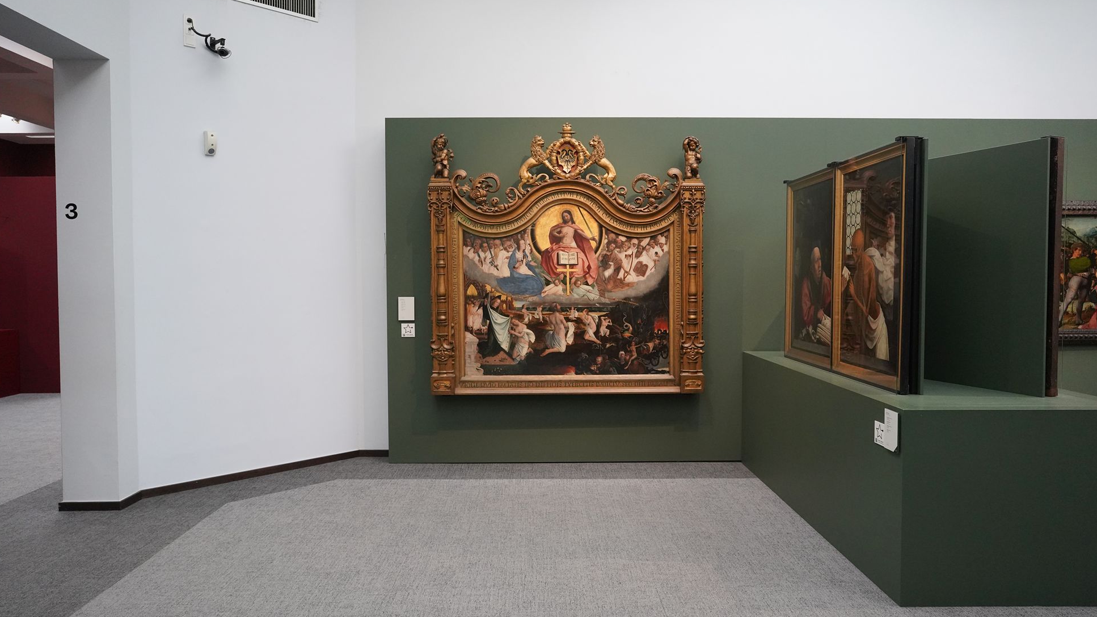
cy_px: 297
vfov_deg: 44.4
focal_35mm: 26
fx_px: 756
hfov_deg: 71.9
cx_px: 551
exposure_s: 1/80
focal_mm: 24
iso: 3200
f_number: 5
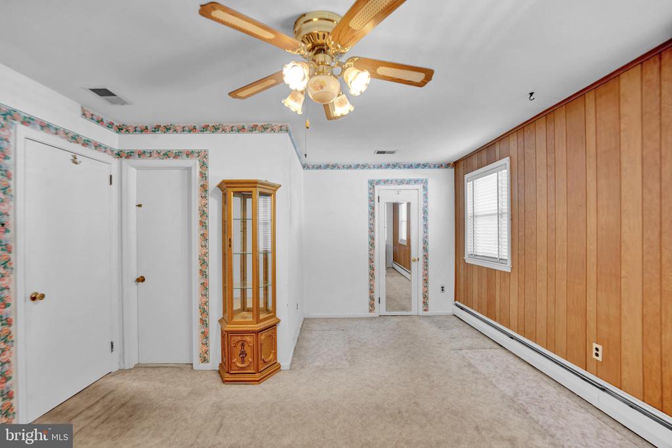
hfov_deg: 104.2
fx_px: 261
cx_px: 336
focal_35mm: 14
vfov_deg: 81.2
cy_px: 224
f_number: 8
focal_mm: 14
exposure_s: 1/15
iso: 400
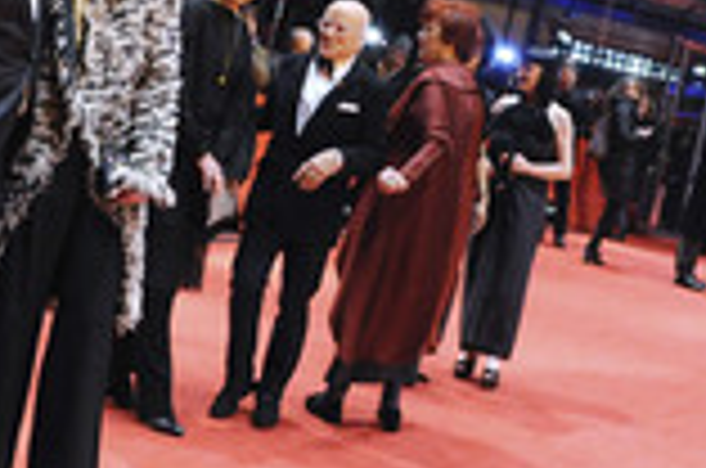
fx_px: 1350
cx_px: 531
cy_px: 9
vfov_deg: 19.1
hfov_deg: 28.9
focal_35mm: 69
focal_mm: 24
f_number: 4
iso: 2000
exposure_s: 1/250
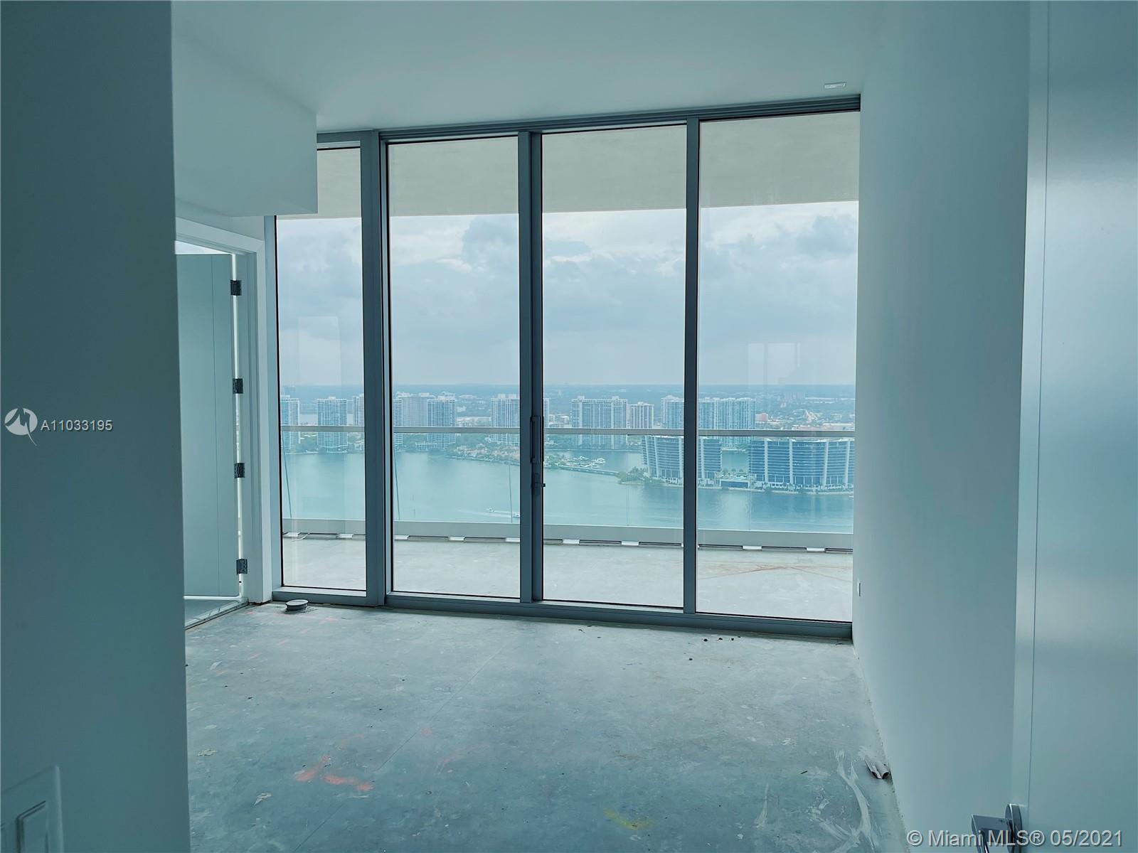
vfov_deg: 53.1
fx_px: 855
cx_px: 569
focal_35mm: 26
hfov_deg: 67.3
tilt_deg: -2.5
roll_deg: -0.5
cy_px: 426
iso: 32
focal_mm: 5.1
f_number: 1.6
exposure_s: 1/621
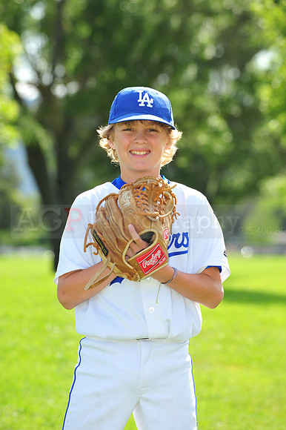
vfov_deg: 11.8
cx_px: 143
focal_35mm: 175
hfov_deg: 7.8
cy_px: 215
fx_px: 2088
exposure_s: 1/400
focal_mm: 175
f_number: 7.1
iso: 320
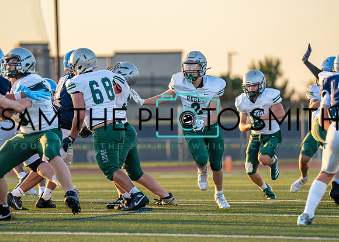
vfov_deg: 4.8
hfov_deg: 6.7
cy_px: 125
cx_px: 141
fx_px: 2905
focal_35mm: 302
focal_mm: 200
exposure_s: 1/2000
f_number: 2.8
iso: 500
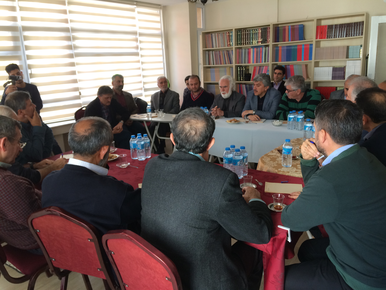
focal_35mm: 29
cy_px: 145
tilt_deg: -12.2
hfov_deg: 61.7
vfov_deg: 48.2
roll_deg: +1.2
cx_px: 193
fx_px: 323
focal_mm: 4.15
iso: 40
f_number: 2.2
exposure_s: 1/33
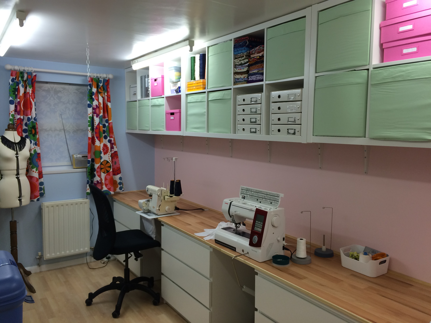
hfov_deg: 61.7
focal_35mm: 29
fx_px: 361
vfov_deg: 48.2
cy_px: 162
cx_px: 216
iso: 40
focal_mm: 4.15
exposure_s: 1/33
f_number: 2.2
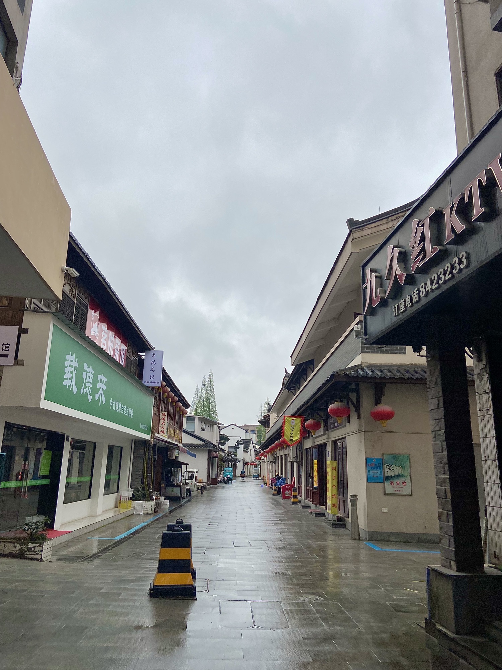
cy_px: 335
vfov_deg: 67.3
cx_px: 251
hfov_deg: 53.1
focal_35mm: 26
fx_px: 503
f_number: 1.8
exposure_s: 1/465
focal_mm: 4.25
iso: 32
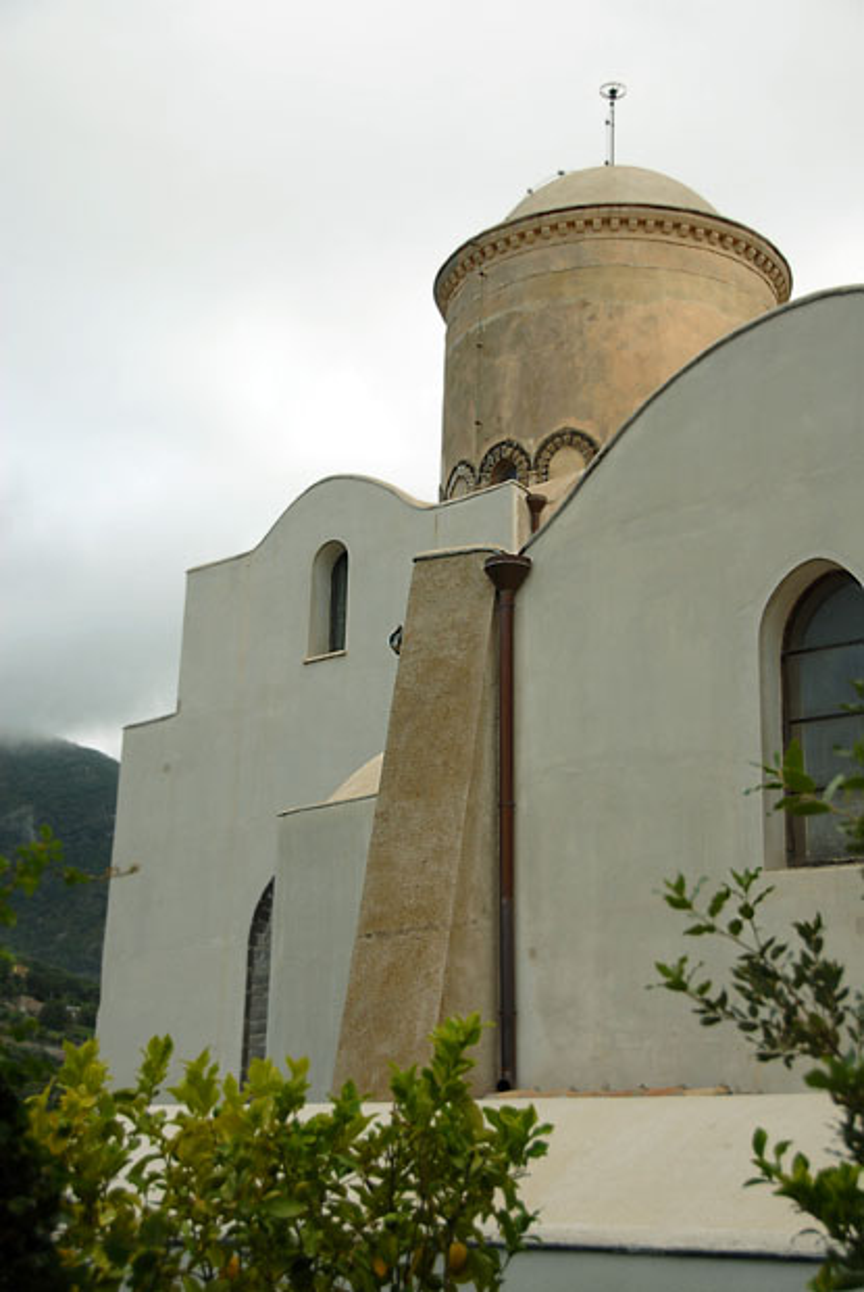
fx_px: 1885
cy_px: 646
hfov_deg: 25.8
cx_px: 432
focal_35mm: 52
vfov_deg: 37.8
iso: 100
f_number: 4.2
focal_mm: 35
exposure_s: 1/100
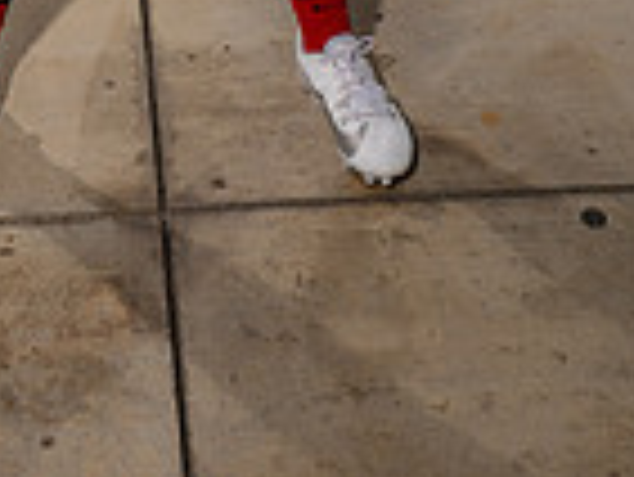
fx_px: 1631
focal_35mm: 89
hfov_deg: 21.7
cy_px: -531
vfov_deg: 13.7
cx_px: 112
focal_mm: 29
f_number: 10
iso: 160
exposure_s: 1/250
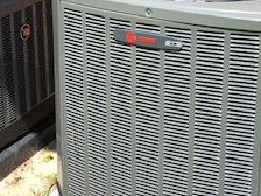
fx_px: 603
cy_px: 16
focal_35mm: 80
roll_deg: +2.0
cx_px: 128
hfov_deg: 24.4
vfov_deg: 18.1
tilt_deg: -16.6
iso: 20
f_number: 1.8
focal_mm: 3.99
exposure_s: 1/899
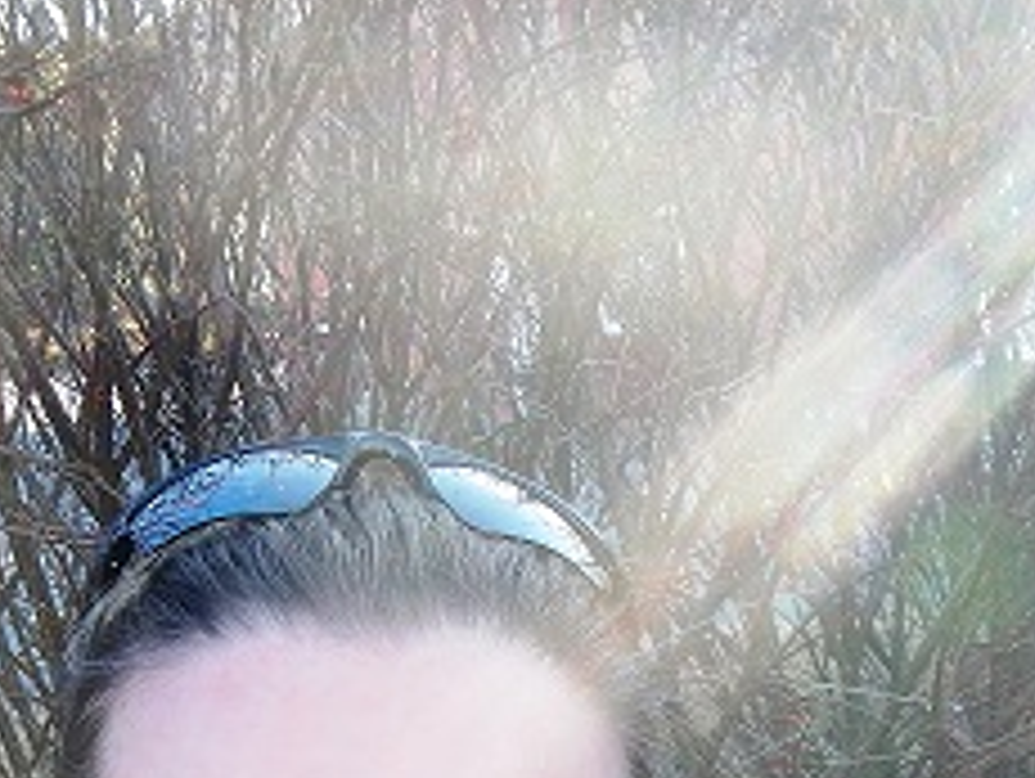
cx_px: 693
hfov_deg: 25.8
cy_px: 949
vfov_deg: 18.6
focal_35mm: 75
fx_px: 2245
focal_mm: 5.5
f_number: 3.9
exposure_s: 1/100
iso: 125
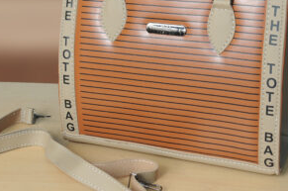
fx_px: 527
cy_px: 16
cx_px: 165
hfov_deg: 30.5
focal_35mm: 66
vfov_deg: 20.1
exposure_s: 1/160
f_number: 5.6
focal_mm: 32
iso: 250
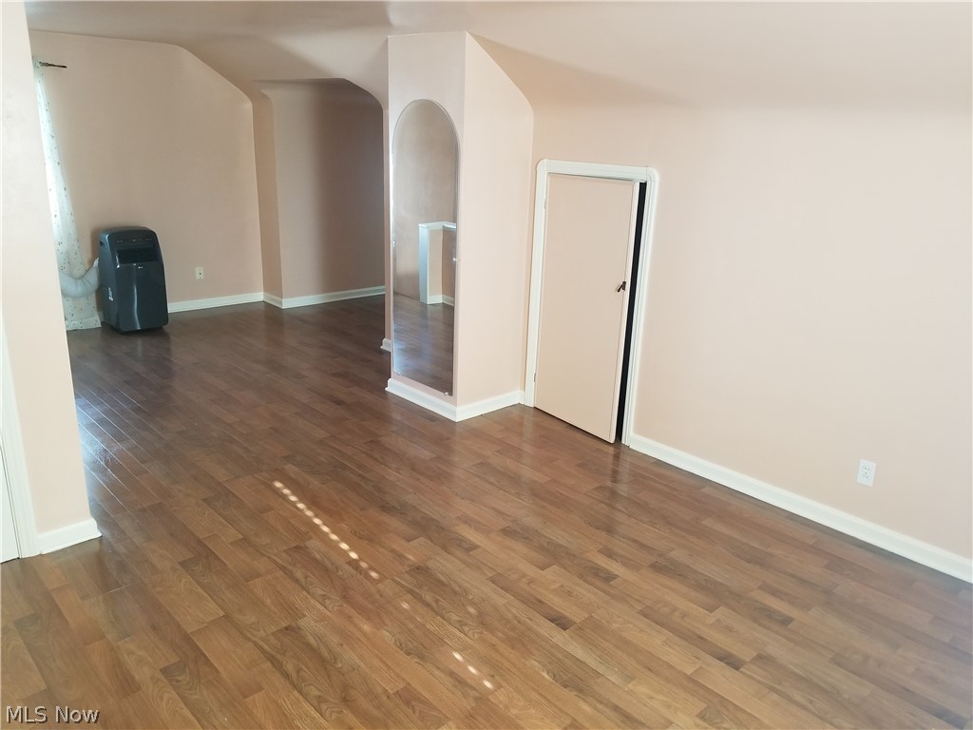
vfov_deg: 53.1
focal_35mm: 26
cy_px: 365
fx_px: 731
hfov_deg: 67.3
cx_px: 486
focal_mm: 4.25
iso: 200
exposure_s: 1/29
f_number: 1.7
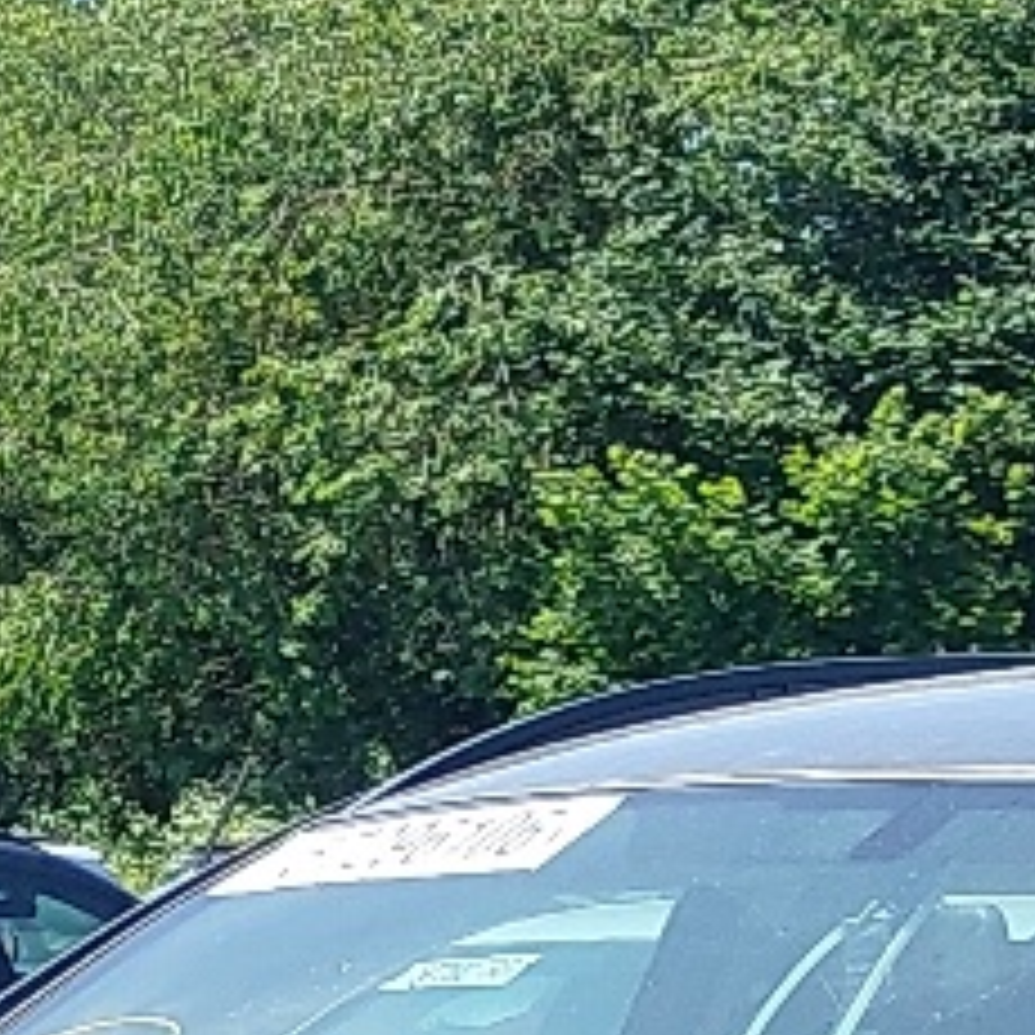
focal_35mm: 166
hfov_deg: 10.5
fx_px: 5615
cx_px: 468
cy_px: 1917
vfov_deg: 9.9
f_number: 1.8
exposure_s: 1/370
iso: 20
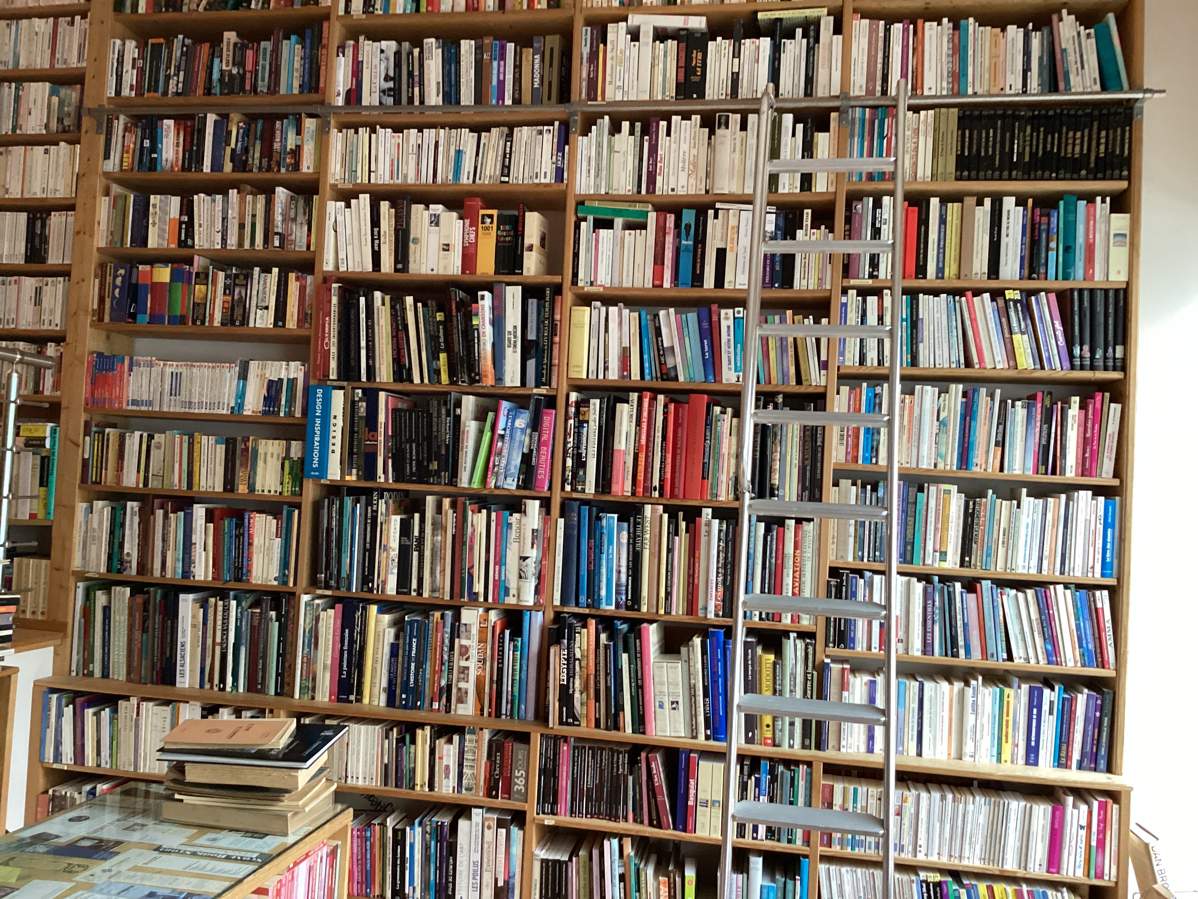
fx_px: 1073
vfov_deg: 45.4
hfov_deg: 58.4
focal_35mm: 31
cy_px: 450
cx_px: 599
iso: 320
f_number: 2.4
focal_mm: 3.3
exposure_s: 1/60
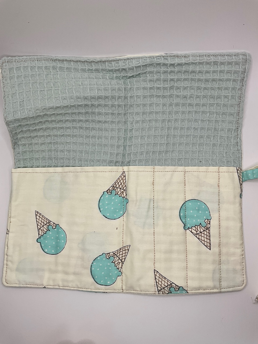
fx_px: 288
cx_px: 129
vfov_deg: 61.7
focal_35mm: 29
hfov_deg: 48.2
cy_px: 172
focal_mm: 3
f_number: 1.8
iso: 25
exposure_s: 1/403
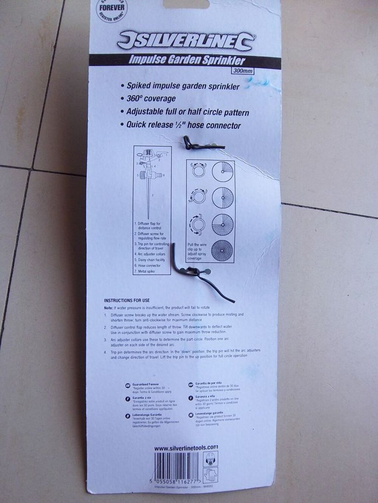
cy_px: 252
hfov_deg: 49.8
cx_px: 189
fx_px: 408
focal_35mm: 28
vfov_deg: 63.4
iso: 80
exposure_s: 1/73.5
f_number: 3.5
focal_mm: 5.1
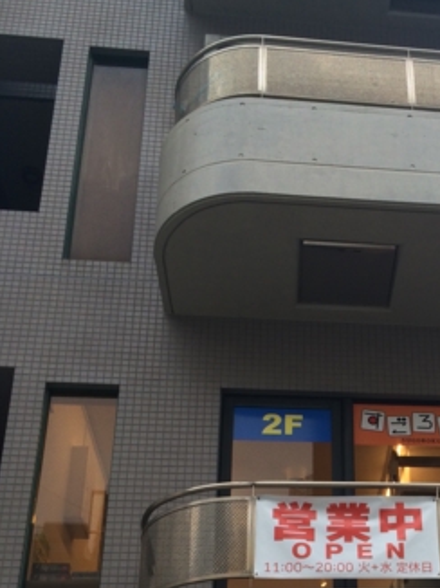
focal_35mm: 57
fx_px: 967
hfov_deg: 24.6
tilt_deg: +25.6
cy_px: 503
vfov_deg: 32.5
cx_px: 429
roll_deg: +1.4
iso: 50
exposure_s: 1/120
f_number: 2.2
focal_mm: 4.15
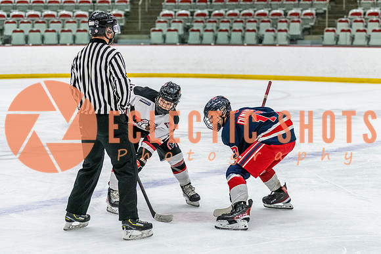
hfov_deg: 18.7
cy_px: 142
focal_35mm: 109
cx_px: 242
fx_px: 1154
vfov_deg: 12.6
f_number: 2.8
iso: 2000
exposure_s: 1/640
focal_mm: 86
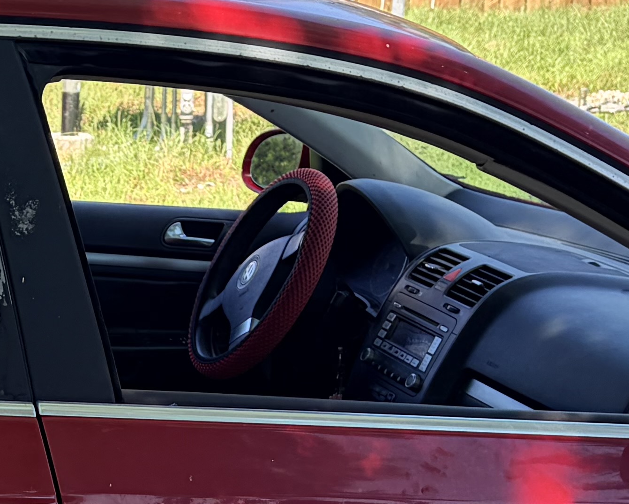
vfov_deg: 14.1
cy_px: 491
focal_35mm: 108
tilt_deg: -18.0
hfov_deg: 17.1
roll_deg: +0.4
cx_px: -101
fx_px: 2011
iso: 50
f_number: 1.6
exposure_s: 1/535
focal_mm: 5.96
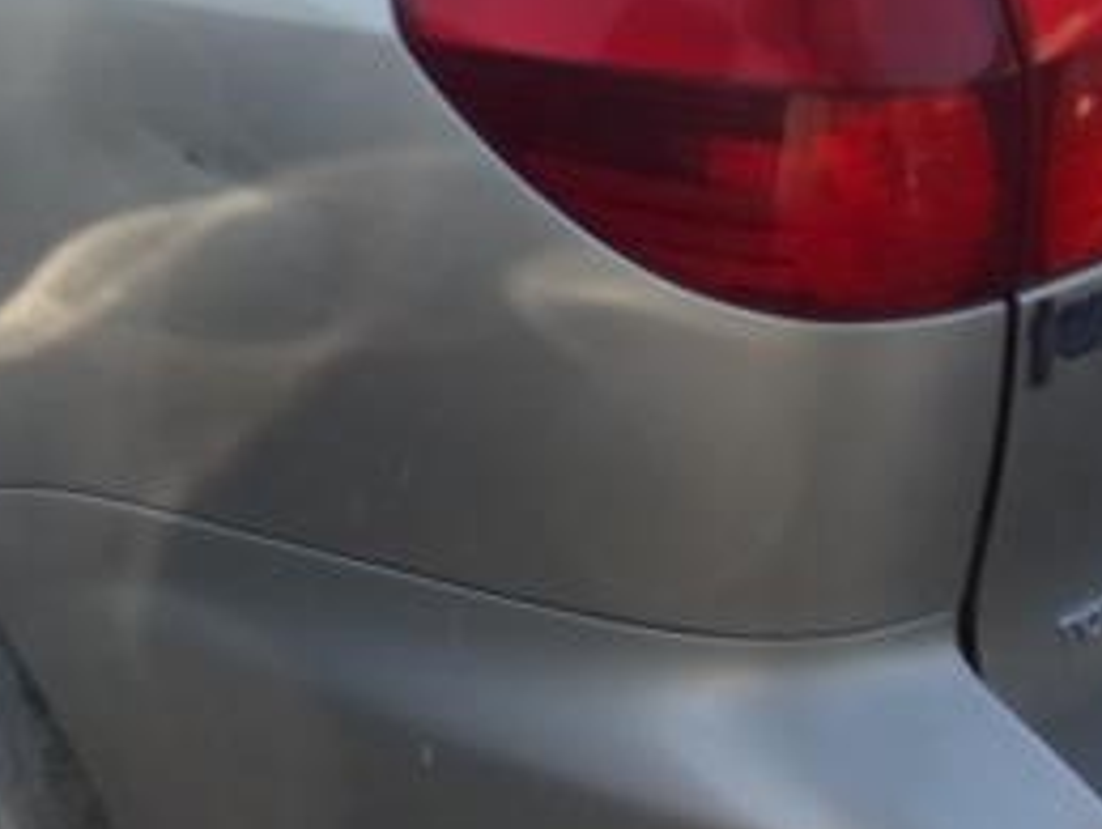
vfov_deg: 19.6
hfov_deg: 25.6
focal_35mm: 74
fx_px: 2359
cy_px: 85
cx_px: 136
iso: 80
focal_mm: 4.3
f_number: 3.3
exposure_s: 1/200
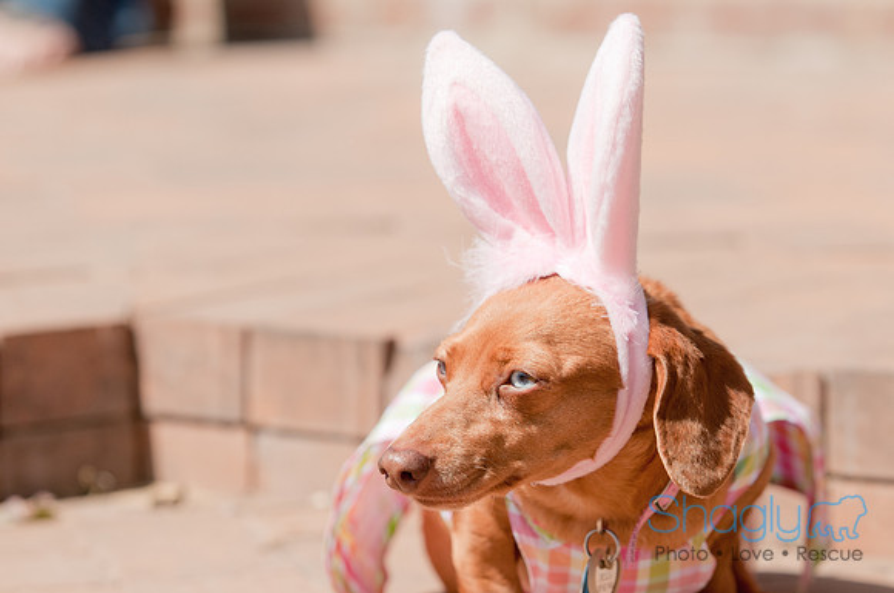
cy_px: 296
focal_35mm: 168
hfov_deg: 12.2
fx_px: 4166
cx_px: 447
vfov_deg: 8.1
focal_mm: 112
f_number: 5
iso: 200
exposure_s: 1/1000
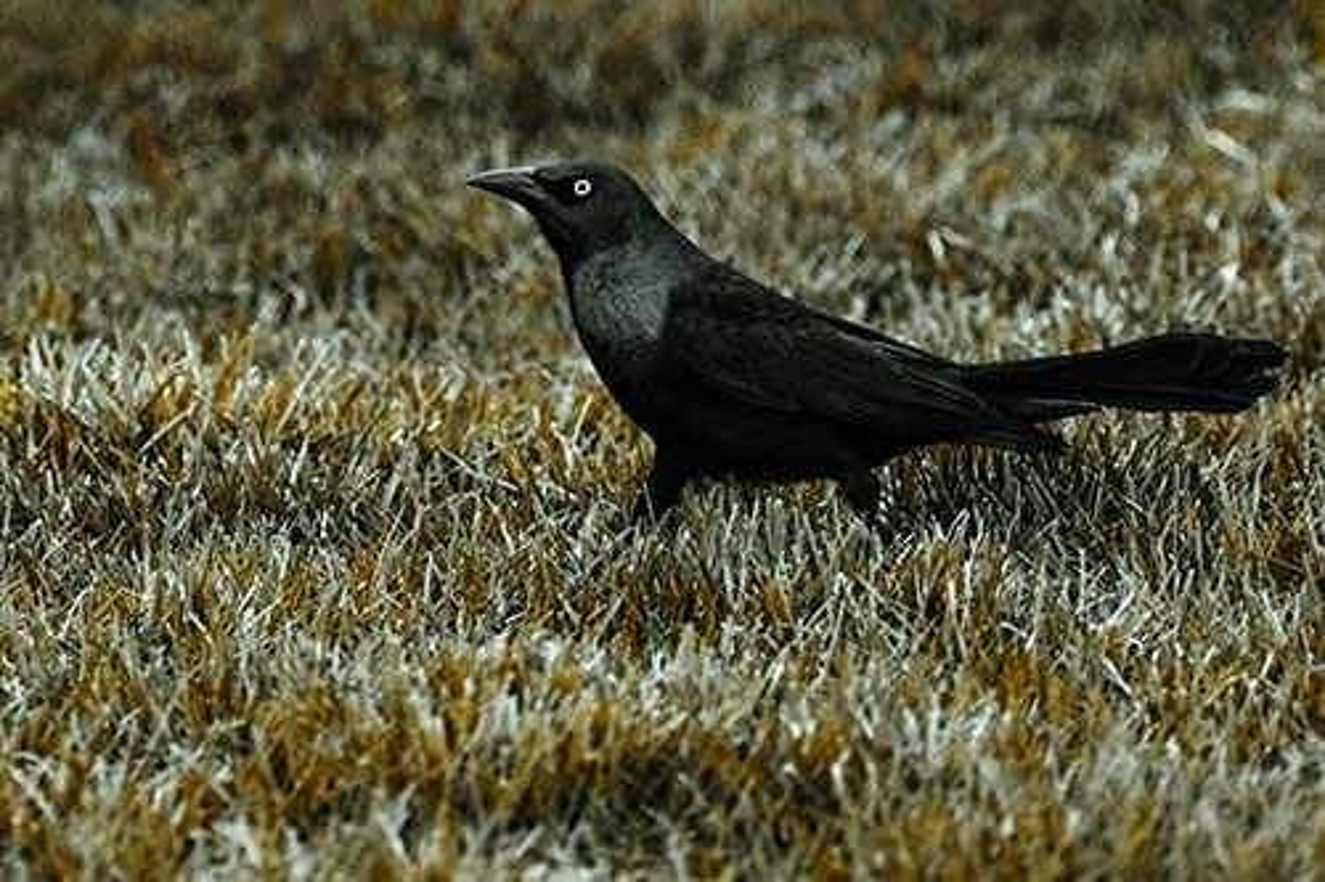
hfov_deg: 2.9
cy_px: 441
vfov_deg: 2.0
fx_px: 25754
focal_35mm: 700
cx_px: 662
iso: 3200
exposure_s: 1/3200
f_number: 11
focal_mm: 700
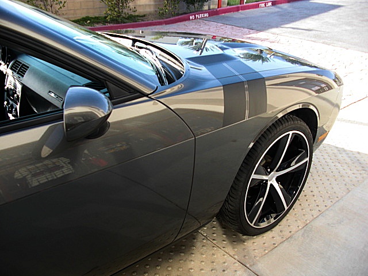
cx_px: 184
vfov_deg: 39.7
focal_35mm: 36
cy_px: 138
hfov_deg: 51.4
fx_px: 383
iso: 50
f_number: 2.8
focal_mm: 6.3
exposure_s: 1/125
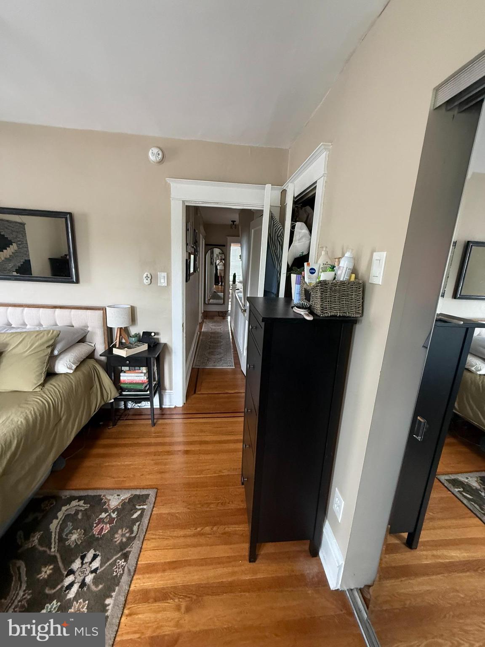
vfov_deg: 102.1
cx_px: 242
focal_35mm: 14
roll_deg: -2.9
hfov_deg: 85.7
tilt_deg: -14.7
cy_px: 324
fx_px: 262
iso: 320
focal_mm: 2.22
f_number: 2.2
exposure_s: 1/98
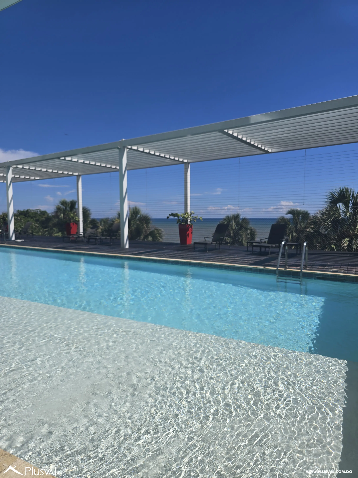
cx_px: 179
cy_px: 239
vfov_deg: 73.9
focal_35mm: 23
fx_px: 317
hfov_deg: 58.9
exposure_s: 1/1869
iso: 12
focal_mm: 6.3
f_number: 1.7
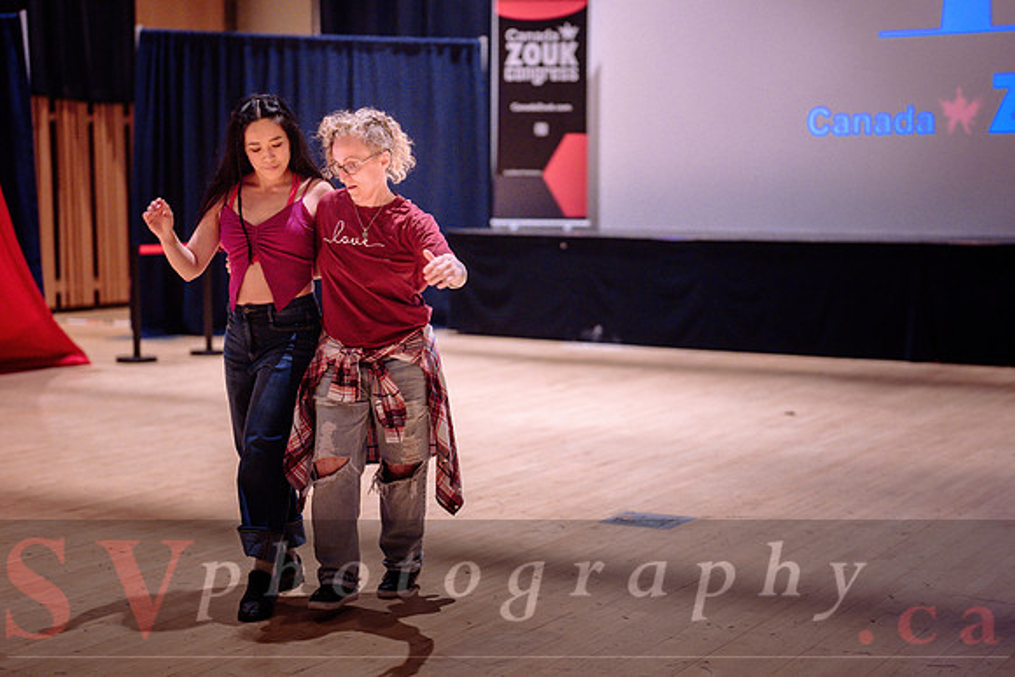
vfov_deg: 21.8
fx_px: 1761
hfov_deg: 32.2
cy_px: 322
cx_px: 513
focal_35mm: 62
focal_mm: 50
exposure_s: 1/200
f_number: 1.2
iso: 1600
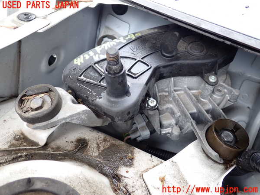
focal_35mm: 30
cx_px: 130
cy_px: 98
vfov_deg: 46.8
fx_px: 225
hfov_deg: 60.0
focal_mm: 5.4
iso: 200
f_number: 2.3
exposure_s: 1/50
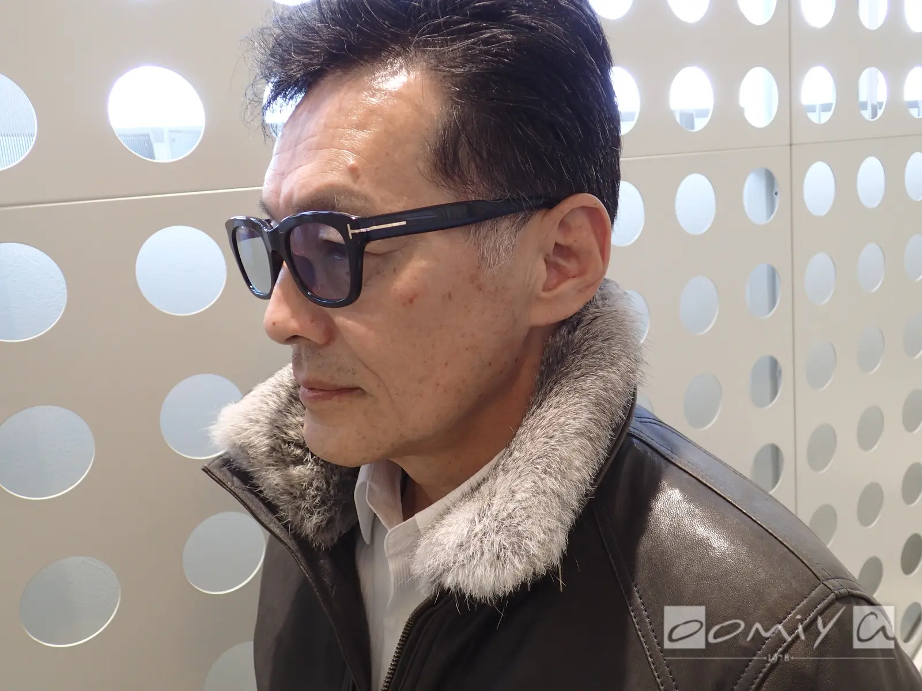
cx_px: 461
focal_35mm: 30
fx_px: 799
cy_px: 346
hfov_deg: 60.0
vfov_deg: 46.8
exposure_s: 1/60
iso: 125
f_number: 2.3
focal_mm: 5.5
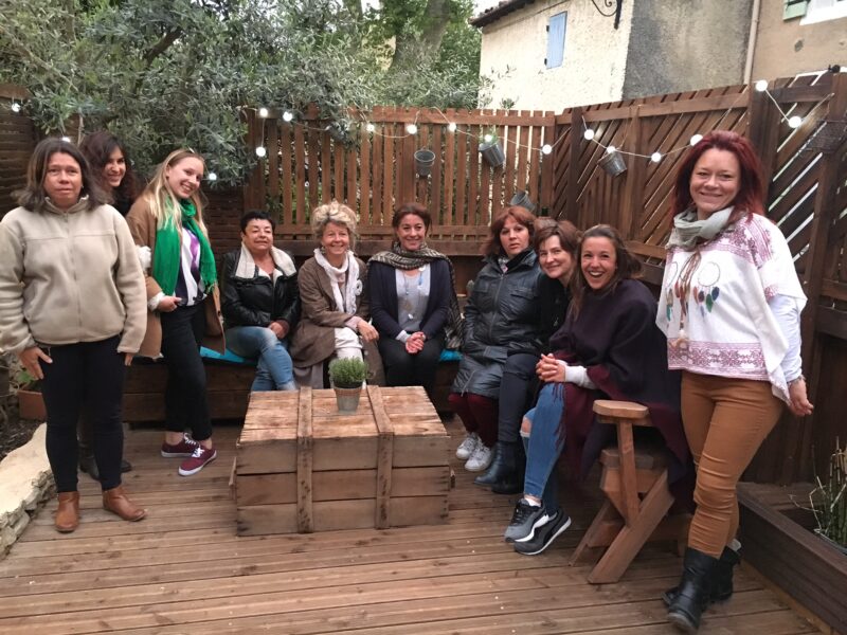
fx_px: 710
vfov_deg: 48.2
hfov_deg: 61.7
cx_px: 424
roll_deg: -1.9
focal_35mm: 29
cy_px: 318
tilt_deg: -14.6
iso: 320
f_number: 2.2
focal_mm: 4.15
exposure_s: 1/17
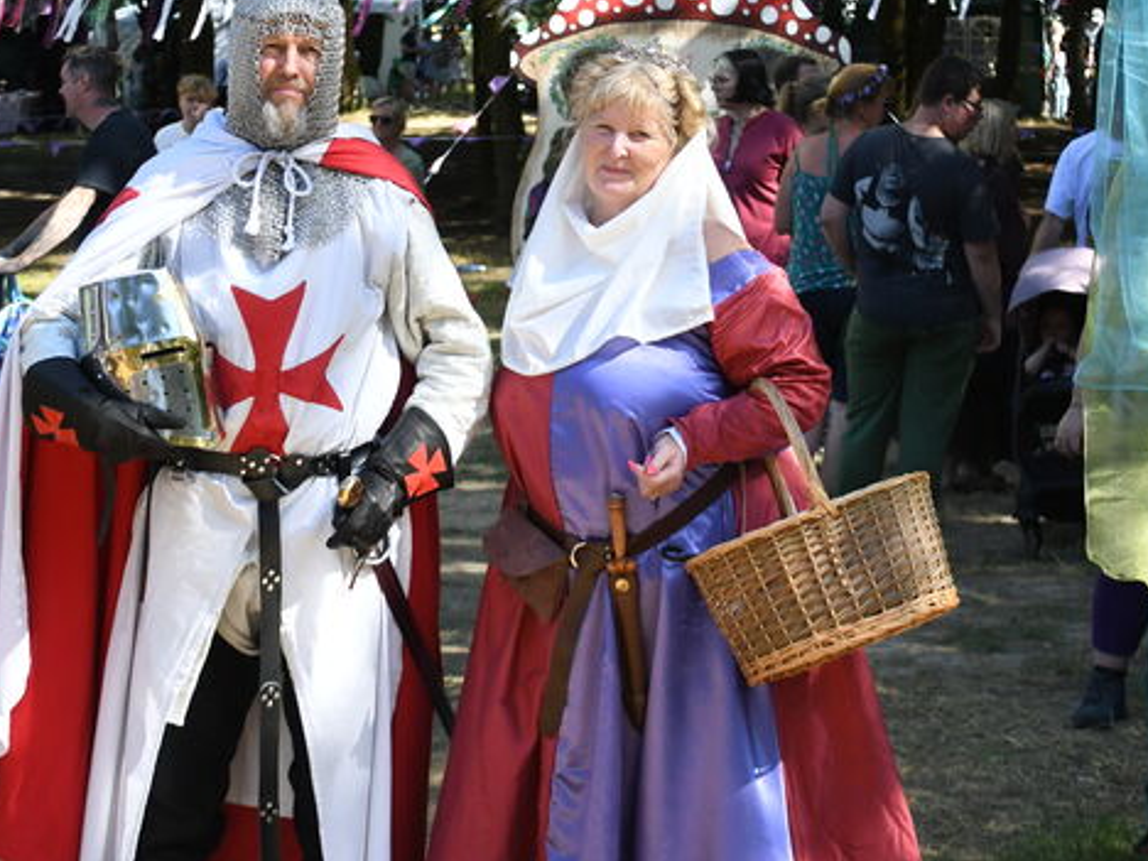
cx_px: 522
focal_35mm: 101
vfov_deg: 14.6
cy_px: 255
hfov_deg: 19.4
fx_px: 3350
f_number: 4
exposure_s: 1/1250
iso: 640
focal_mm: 32
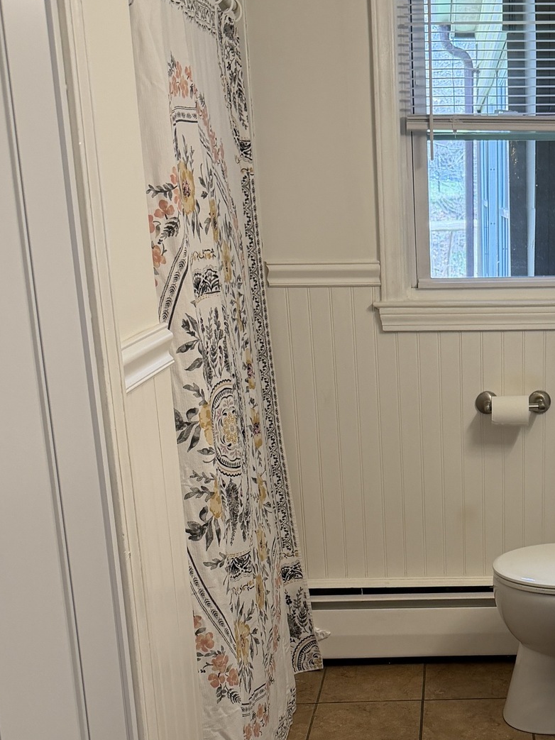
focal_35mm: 53
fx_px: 1133
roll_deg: +2.1
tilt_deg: -19.4
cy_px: 557
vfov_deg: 35.4
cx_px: 483
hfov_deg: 26.7
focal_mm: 6.76
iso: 160
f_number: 1.78
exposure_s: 1/120
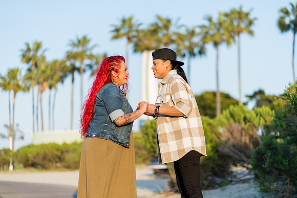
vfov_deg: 16.1
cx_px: 148
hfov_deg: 23.9
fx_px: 701
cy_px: 99
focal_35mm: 85
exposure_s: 1/1000
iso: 100
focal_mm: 85
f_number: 1.8
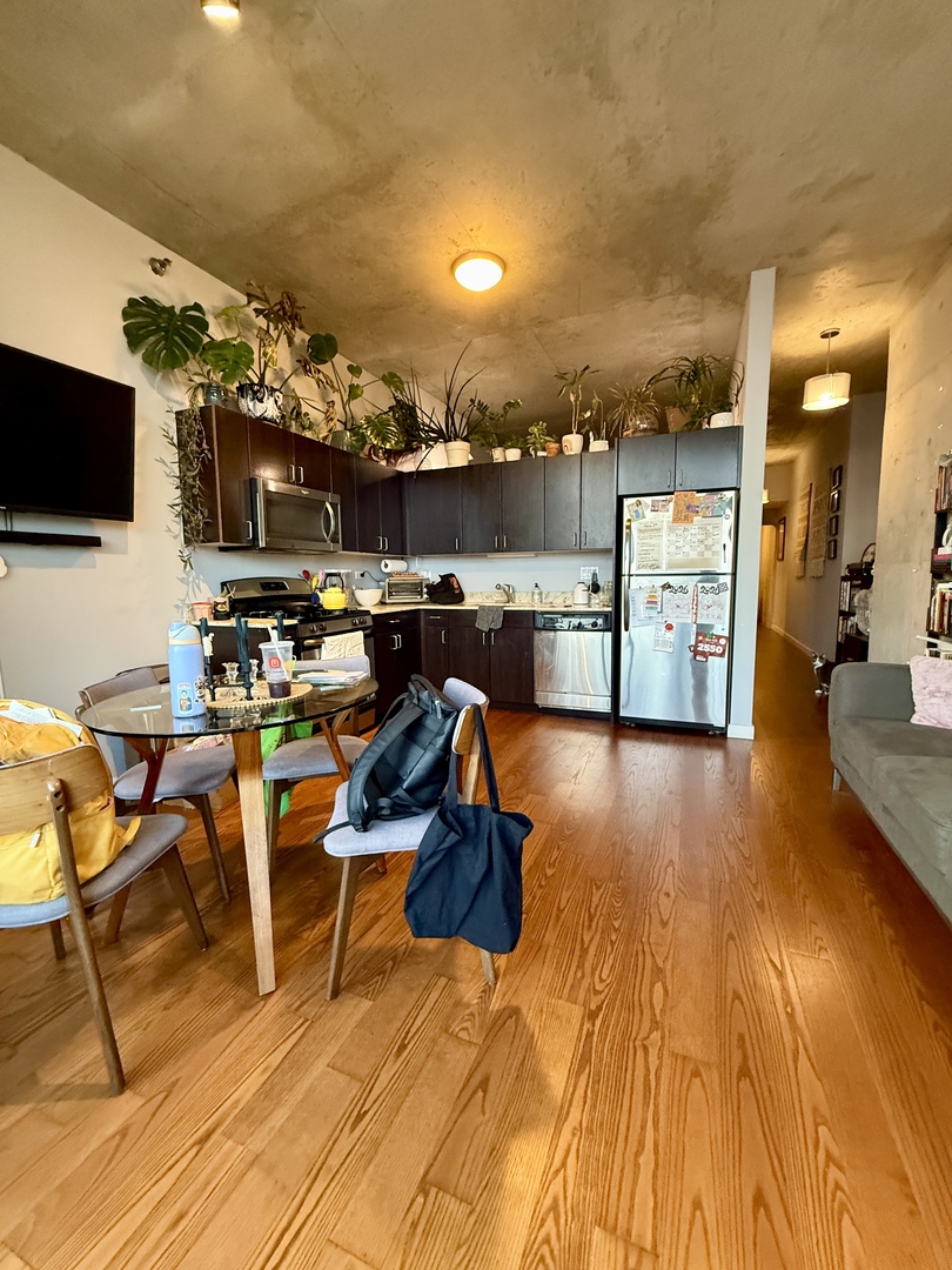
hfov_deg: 85.7
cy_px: 635
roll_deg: +0.5
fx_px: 513
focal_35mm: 14
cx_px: 476
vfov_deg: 102.1
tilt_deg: -5.9
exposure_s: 1/60
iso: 640
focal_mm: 2.22
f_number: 2.2
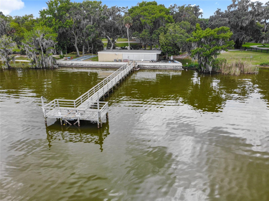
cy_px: 100
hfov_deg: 71.6
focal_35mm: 24
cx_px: 134
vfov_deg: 56.8
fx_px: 186
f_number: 2.8
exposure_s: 1/400
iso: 100
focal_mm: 4.5
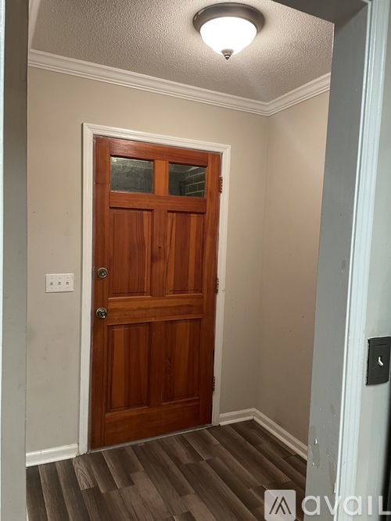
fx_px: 392
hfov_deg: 53.0
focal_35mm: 26
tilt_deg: -1.3
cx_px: 196
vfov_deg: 67.3
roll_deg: -1.6
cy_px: 260
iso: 250
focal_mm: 4.2
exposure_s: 1/60
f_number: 1.6
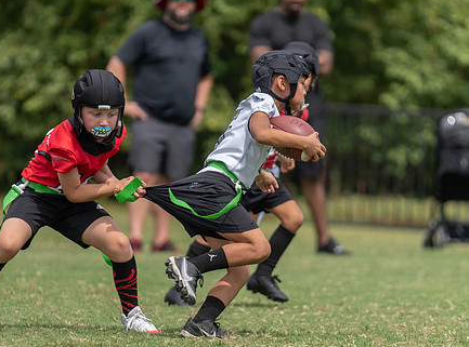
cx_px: 174
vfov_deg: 3.9
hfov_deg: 5.2
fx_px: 5154
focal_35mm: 382
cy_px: 196
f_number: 2.8
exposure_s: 1/1600
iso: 100
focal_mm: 200
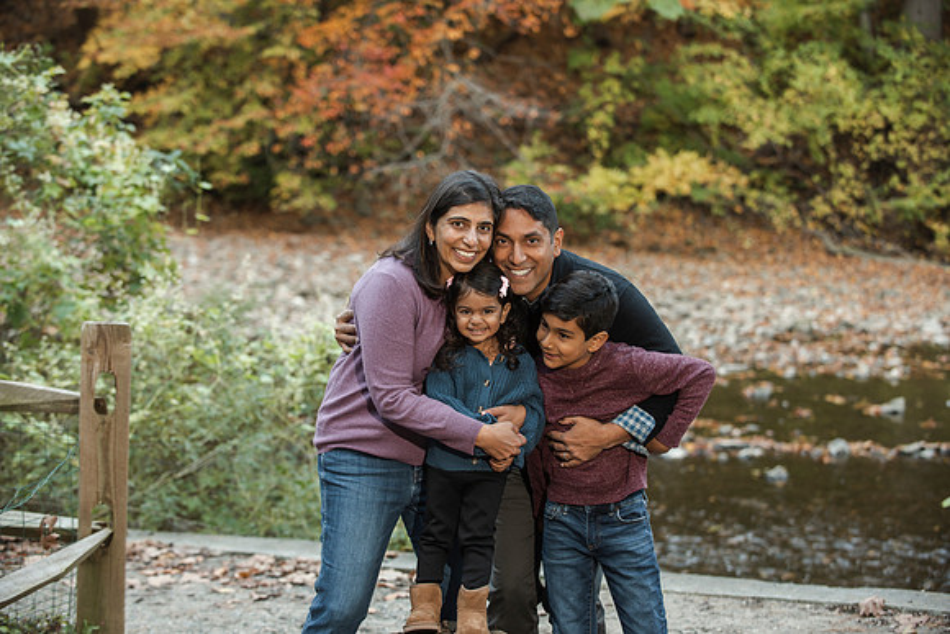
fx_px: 2270
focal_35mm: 86
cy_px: 317
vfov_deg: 15.9
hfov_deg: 23.6
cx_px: 475
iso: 640
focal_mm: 86
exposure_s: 1/125
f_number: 4
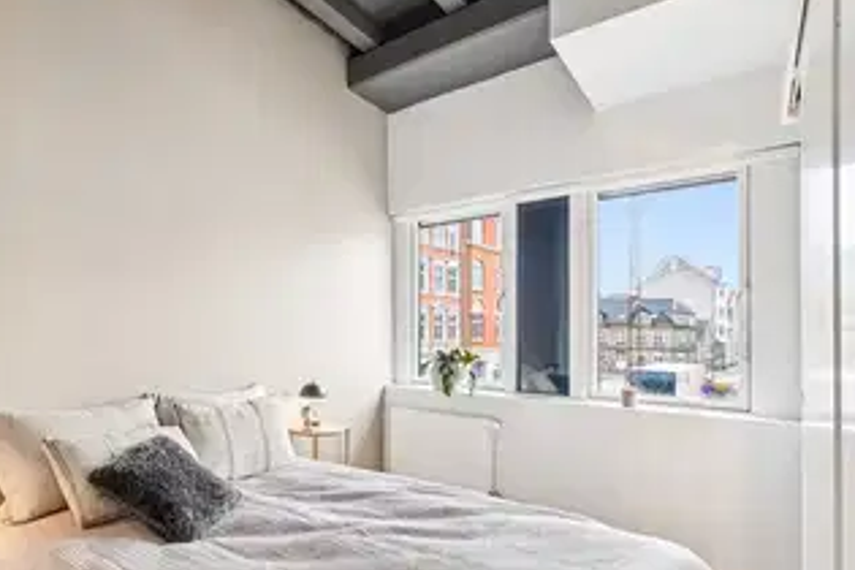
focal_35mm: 20
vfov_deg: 61.4
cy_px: 342
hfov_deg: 81.9
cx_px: 304
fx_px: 475
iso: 800
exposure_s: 1/1.25
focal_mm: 10
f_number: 8
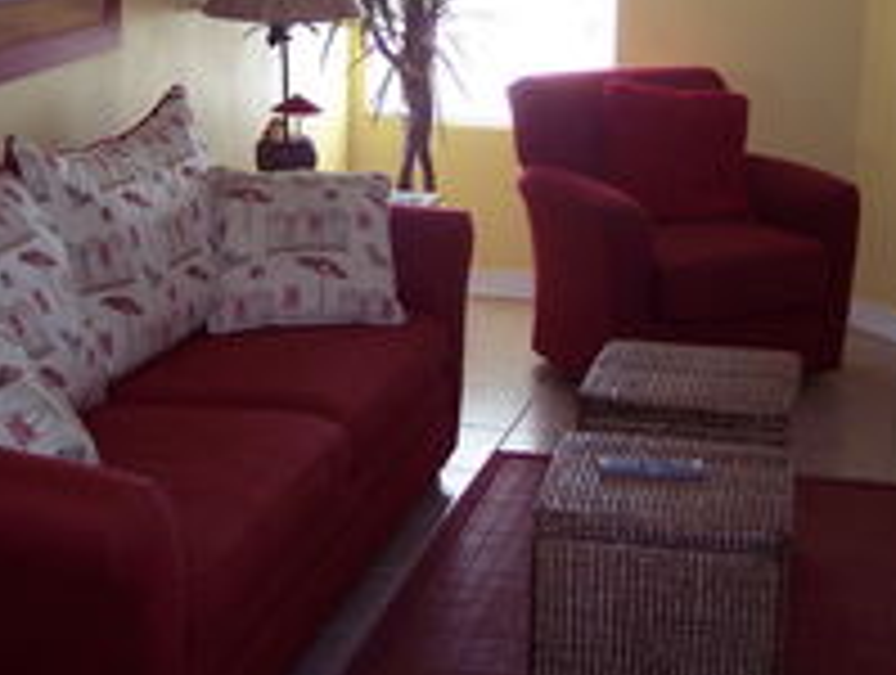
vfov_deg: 20.2
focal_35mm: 72
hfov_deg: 27.0
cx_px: 423
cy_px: 108
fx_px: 1867
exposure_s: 1/60
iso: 140
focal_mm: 8
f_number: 2.8
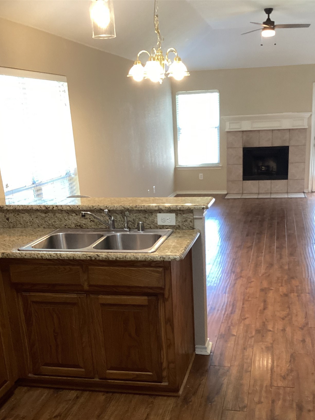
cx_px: 189
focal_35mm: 39
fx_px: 473
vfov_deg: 47.4
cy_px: 264
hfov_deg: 36.7
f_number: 2.4
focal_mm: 3.3
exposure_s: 1/50
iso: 160
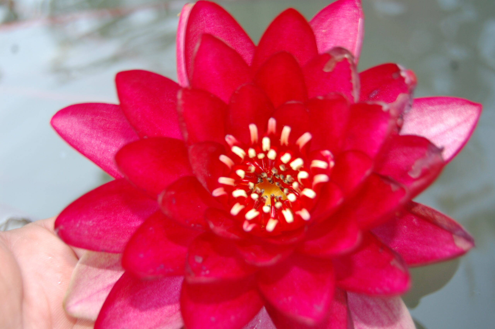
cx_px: 248
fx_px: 701
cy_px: 164
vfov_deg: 26.4
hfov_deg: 38.9
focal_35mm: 51
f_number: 4.5
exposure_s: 1/60
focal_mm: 34
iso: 400
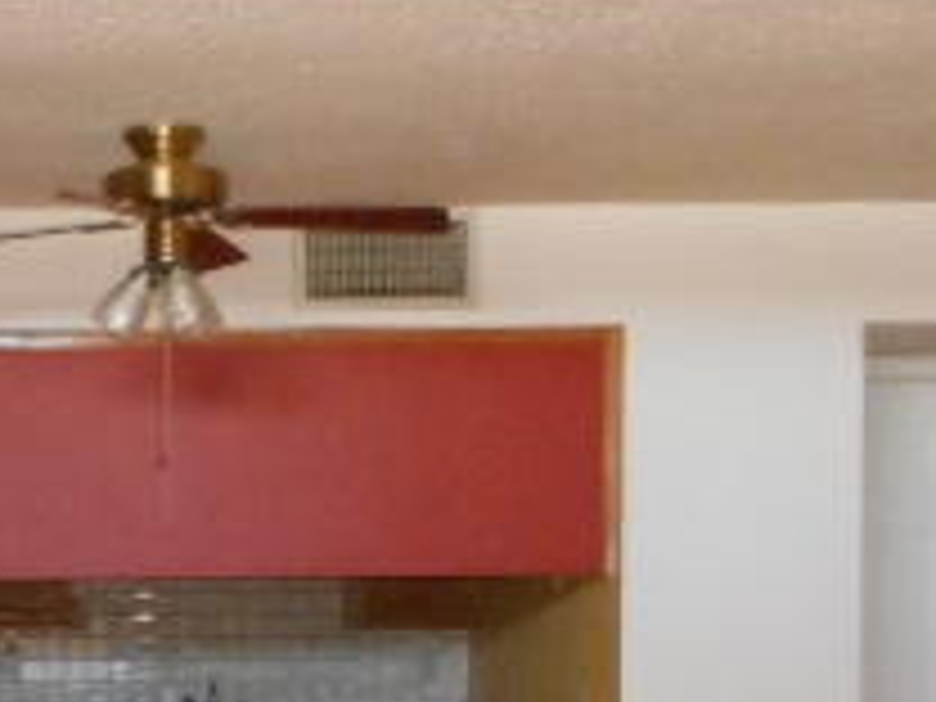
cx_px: 144
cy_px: 630
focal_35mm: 77
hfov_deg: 24.8
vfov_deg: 18.8
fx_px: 2082
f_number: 3.7
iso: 640
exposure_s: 1/25
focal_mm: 4.5
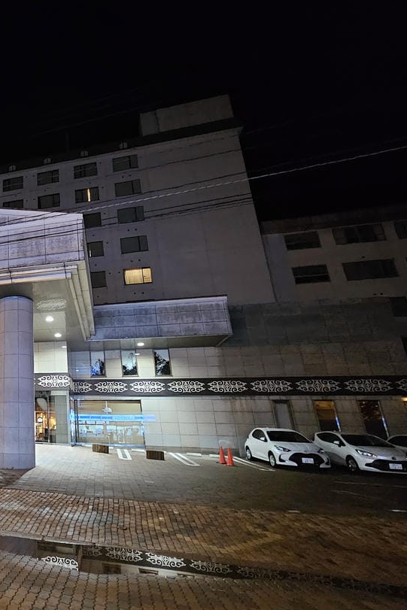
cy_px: 317
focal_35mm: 20
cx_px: -25
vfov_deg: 83.9
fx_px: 339
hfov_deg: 47.7
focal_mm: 2.2
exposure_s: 1/25
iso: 1250
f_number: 2.2
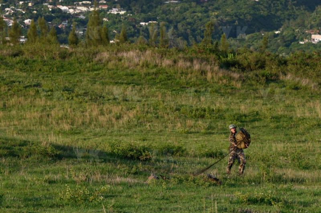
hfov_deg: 8.1
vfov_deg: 5.4
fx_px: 2269
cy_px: 106
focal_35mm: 255
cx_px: 160
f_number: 9
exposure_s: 1/1250
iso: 400
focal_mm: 170
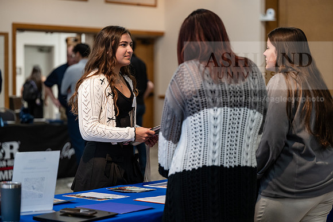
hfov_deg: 22.1
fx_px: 851
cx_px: 166
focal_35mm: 92
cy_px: 111
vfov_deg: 14.9
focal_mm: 92
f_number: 2.8
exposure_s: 1/200
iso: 1250
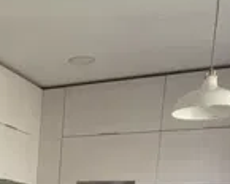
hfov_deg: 24.8
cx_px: -38
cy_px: 306
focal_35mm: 70
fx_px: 476
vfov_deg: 18.3
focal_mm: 2.2
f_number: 2.2
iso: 64
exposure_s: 1/50
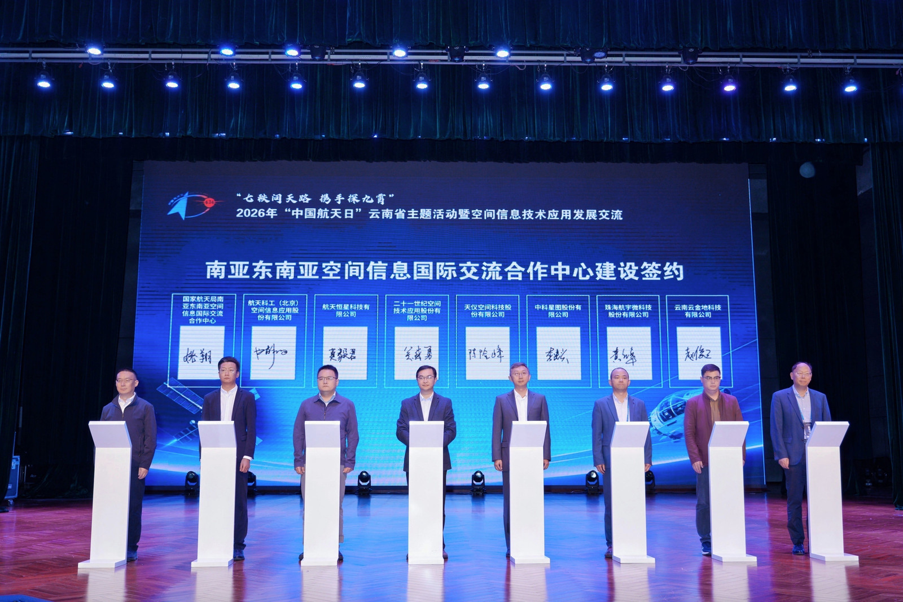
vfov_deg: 36.9
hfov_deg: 53.1
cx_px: 452
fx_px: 903
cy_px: 301
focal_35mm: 36
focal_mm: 36
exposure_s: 1/125
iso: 500
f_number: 4
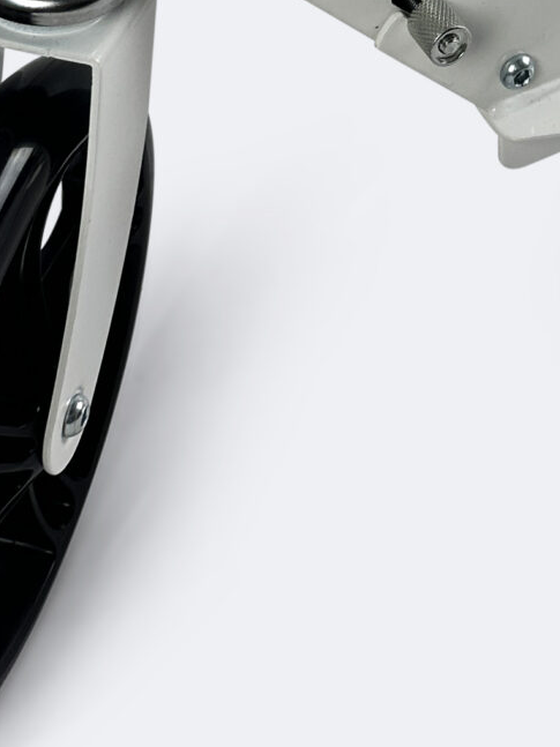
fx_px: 2050
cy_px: -456
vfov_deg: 17.9
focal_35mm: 95
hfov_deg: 15.2
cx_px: 615
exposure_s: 1/100
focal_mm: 6.86
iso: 64
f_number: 1.78
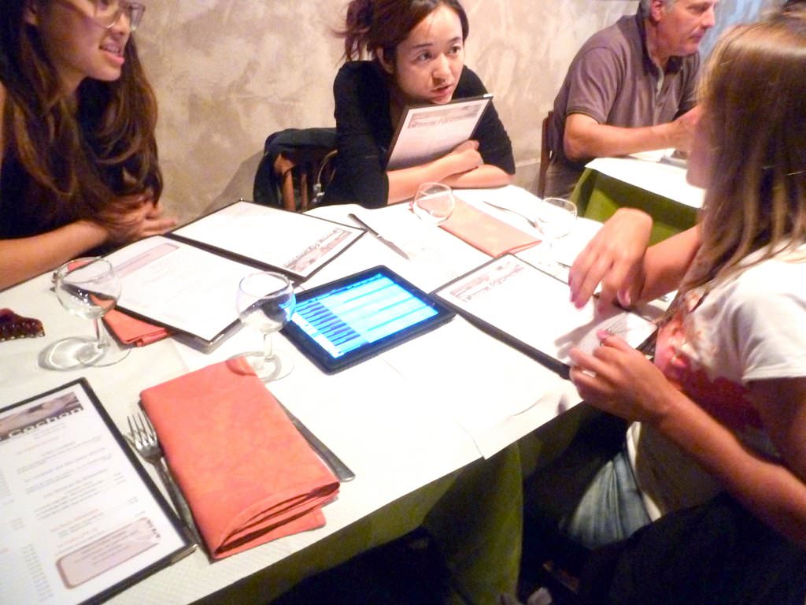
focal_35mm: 25
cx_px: 403
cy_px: 302
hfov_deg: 69.4
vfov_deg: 54.9
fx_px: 582
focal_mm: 4.1
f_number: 3.3
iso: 400
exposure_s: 1/4
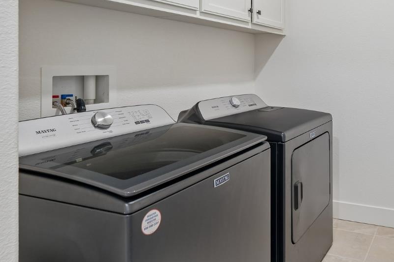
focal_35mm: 31
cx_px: 329
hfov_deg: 55.0
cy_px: 72
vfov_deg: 41.4
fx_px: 339
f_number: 8
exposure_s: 1/4
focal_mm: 16.5
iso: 400
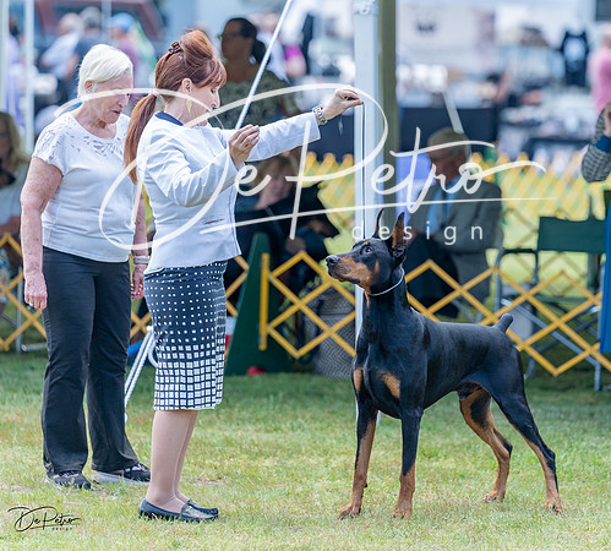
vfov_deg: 6.4
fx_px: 4946
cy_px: 229
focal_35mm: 260
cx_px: 368
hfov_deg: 7.1
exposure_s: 1/500
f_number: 3.2
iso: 125
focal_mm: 184
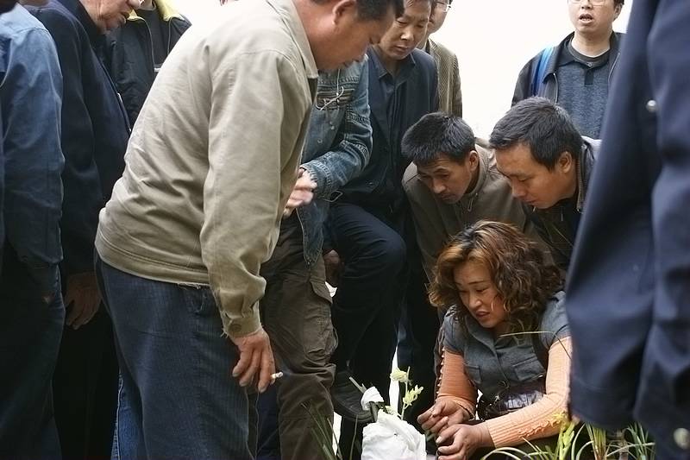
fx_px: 1150
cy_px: 230
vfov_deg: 22.6
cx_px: 345
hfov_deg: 33.4
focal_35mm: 60
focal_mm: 40
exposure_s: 1/60
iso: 125
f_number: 5.6
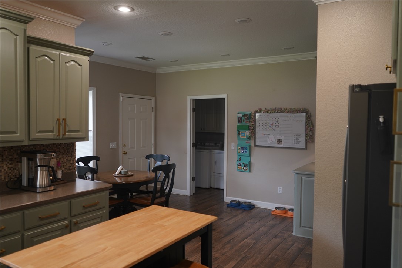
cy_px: 134
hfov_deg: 65.5
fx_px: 313
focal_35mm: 28
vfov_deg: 46.4
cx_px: 201
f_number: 3.5
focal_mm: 28
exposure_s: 1/125
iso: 800
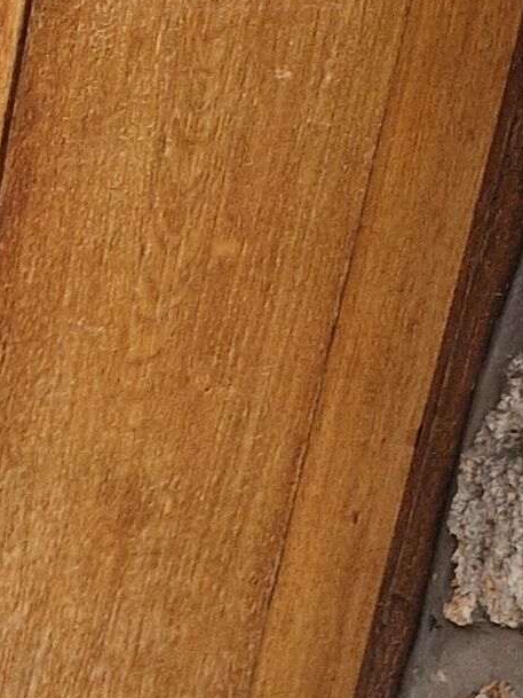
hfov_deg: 8.1
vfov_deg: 11.7
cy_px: 1419
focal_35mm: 151
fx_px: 3041
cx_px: -1143
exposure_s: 1/180
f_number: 1.8
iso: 50
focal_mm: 5.4
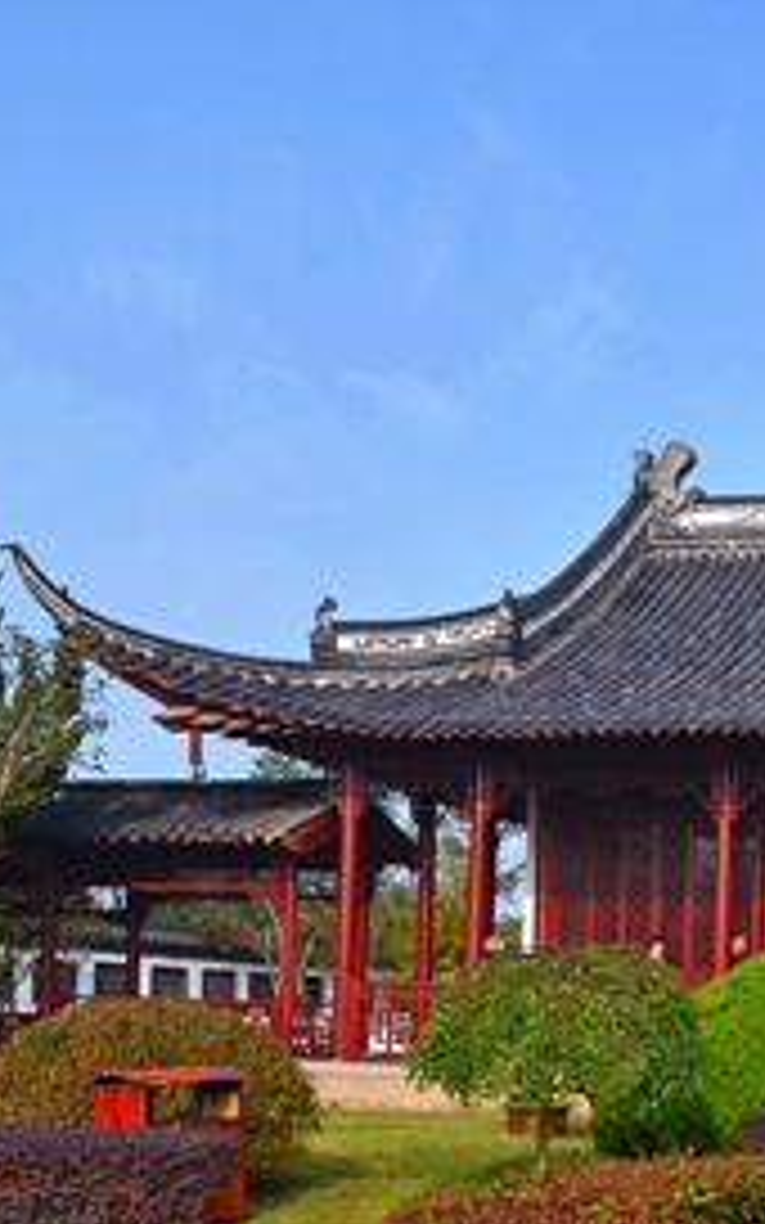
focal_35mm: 40
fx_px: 1334
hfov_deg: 26.8
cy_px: 839
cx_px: 1004
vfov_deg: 48.3
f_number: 11
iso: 100
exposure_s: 1/160
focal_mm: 12
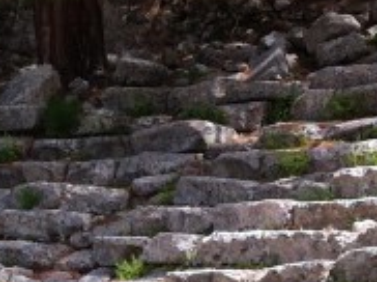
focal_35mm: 197
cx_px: -263
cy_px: 339
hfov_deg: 9.6
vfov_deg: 7.5
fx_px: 2143
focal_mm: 3.85
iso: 80
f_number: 2.8
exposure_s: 1/503
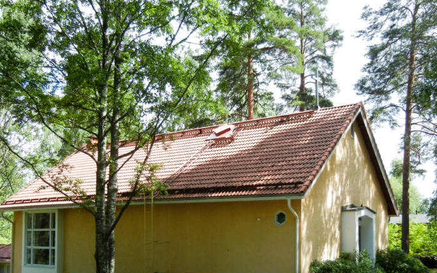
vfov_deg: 33.1
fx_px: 452
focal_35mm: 38
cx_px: 218
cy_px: 194
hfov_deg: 51.6
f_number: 3.5
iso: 160
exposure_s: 1/446
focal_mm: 5.4
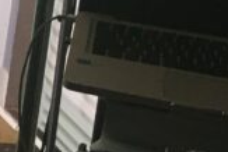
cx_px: -450
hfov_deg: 8.9
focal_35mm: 189
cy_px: -67
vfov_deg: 7.2
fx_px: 1198
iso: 32
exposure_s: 1/30
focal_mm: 4.15
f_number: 2.2
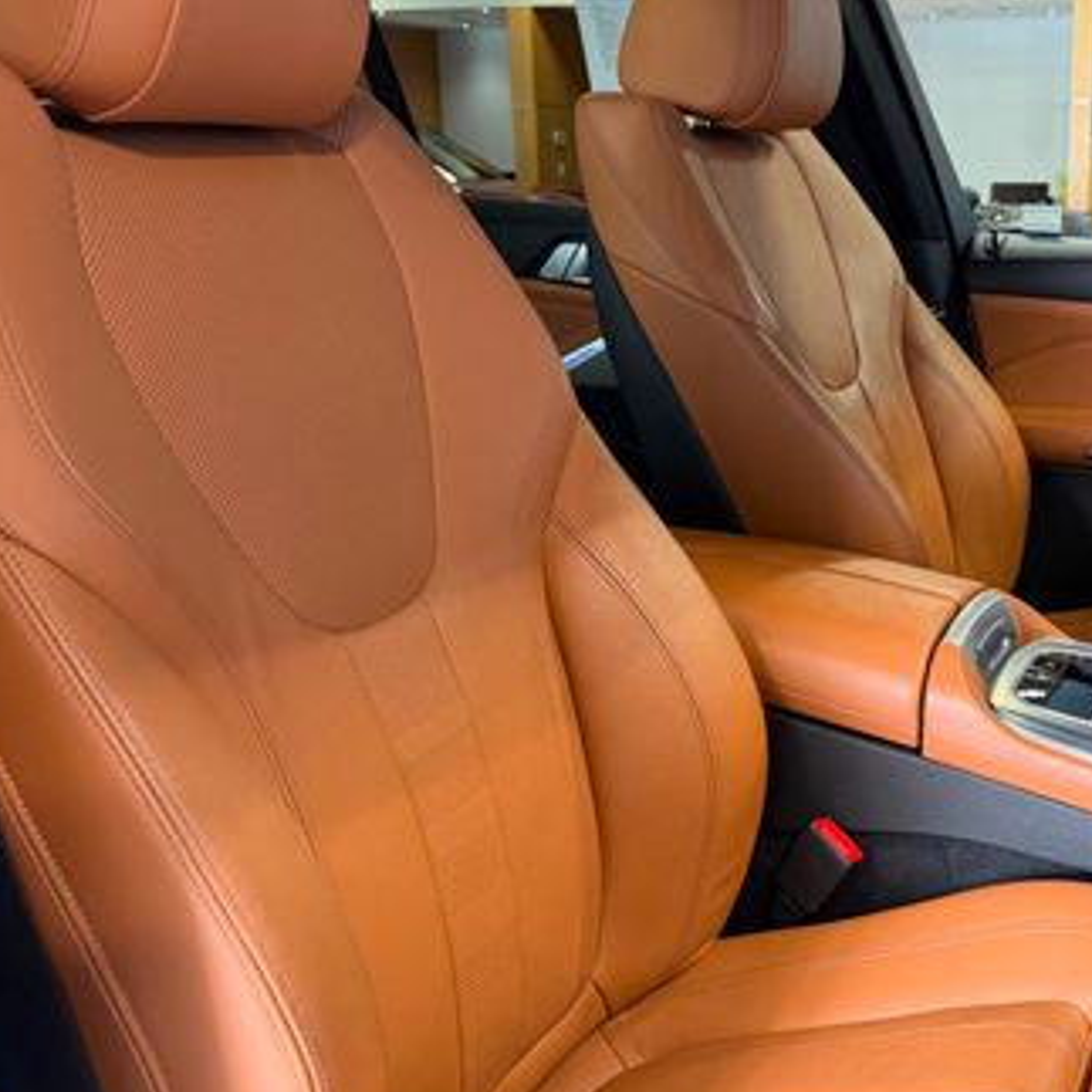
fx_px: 1499
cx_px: 889
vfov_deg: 40.0
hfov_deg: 38.4
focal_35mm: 42
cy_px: 483
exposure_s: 1/66
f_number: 1.78
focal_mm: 6.76
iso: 200
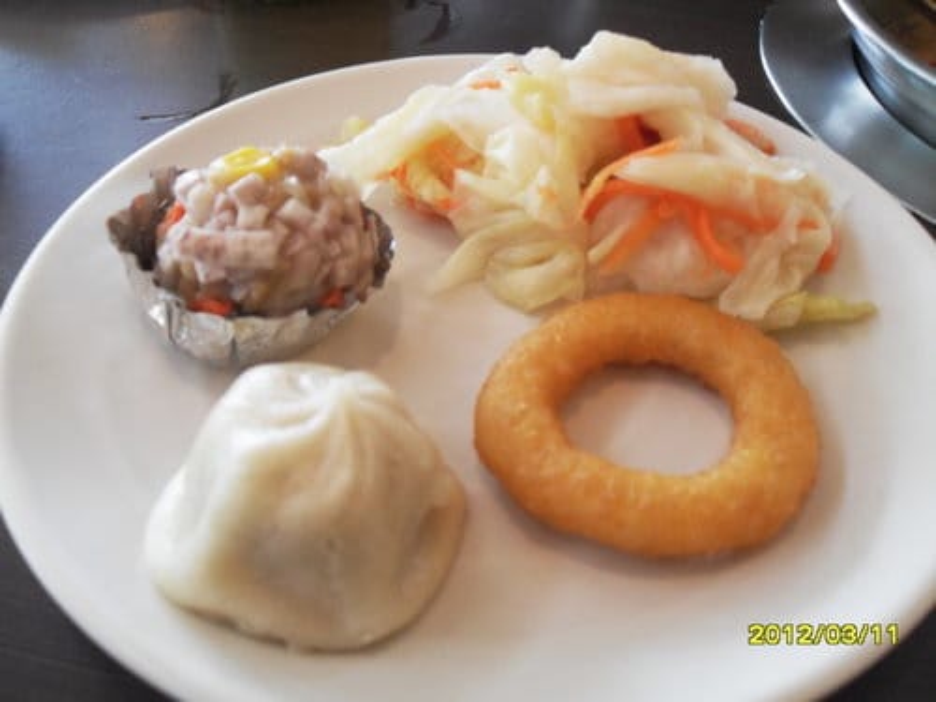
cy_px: 351
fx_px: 946
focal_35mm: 35
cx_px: 468
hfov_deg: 52.6
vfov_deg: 40.7
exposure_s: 1/30
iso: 160
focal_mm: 6.2
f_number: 2.8
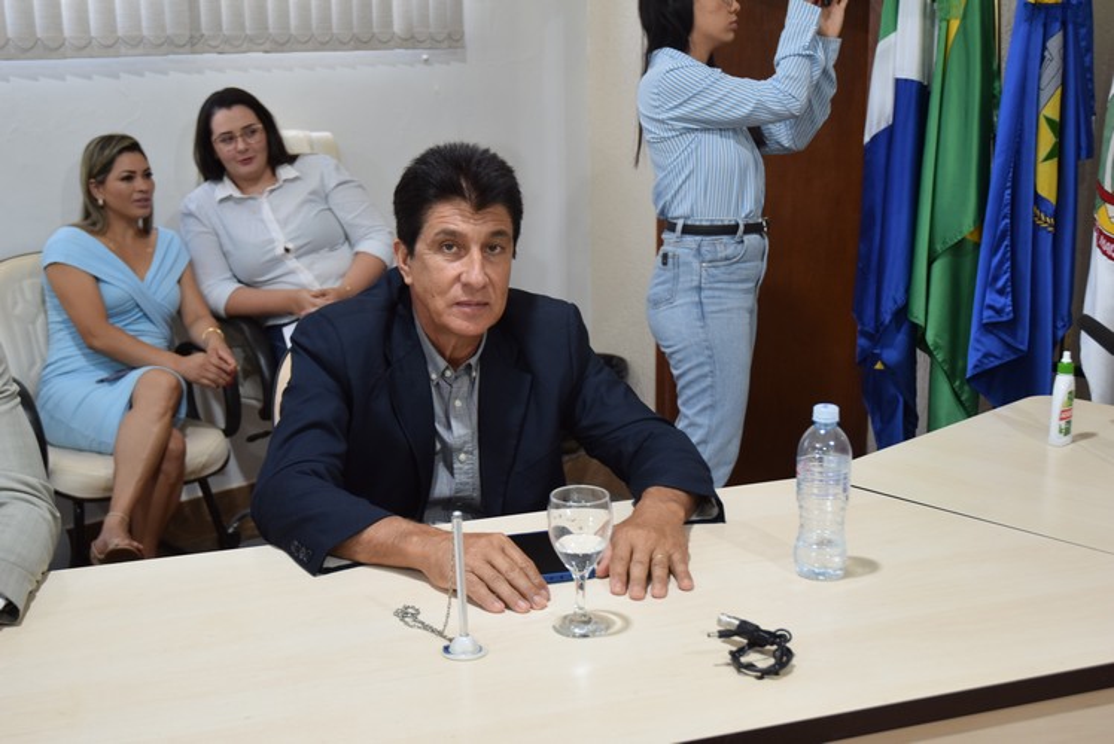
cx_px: 557
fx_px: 1440
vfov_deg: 29.0
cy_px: 372
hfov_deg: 42.3
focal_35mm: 46
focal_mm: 31
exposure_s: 1/60
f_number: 4
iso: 720
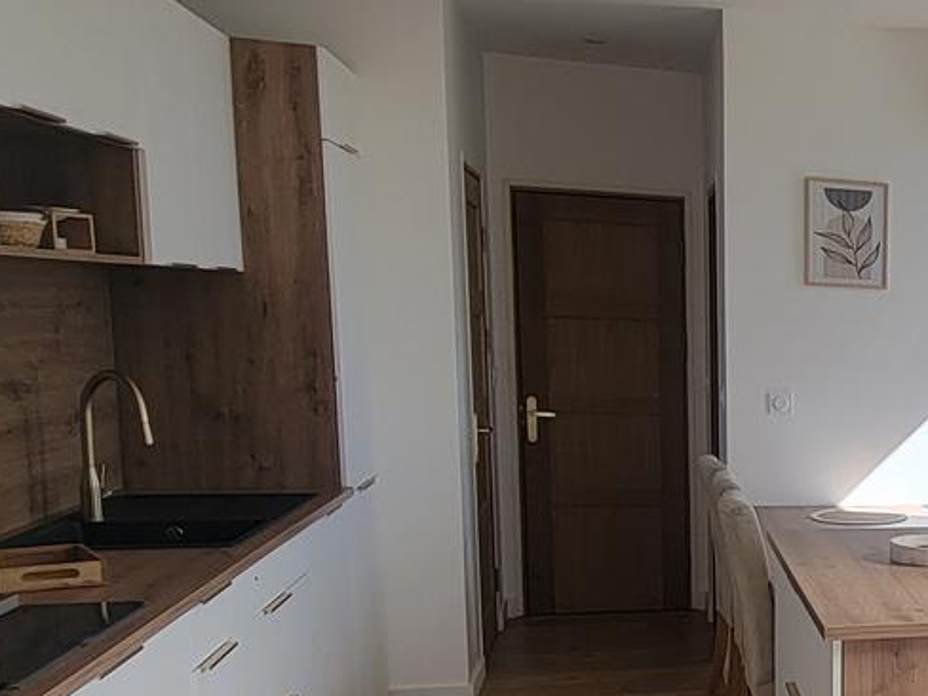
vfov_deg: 31.0
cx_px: 1194
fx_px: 1233
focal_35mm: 46
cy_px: 515
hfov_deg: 31.9
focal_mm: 2.2
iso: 50
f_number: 2.2
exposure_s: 1/272
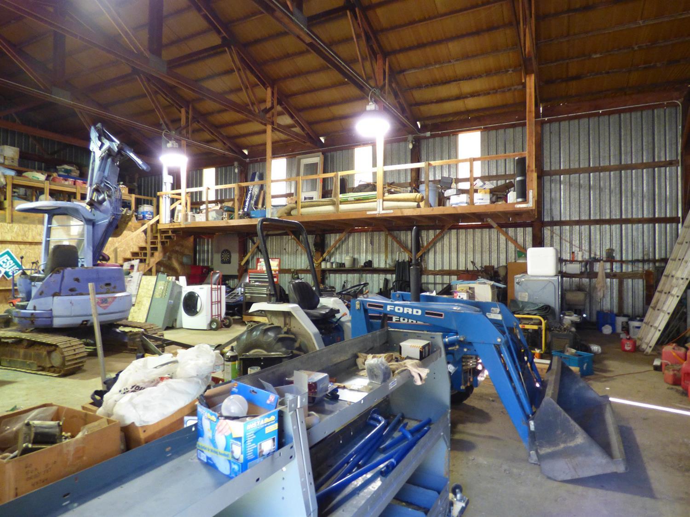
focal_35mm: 20
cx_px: 345
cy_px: 258
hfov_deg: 81.8
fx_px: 399
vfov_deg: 65.9
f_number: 2.8
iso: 400
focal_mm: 3.58
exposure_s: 1/15
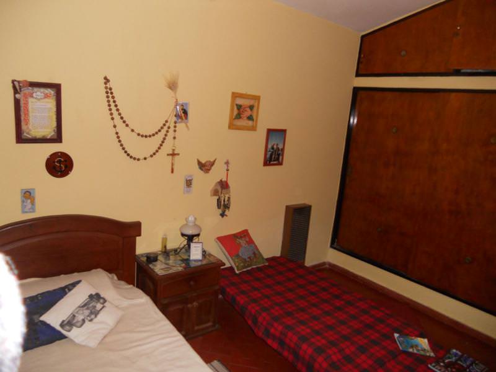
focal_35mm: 27
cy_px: 186
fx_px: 387
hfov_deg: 65.3
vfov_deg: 51.4
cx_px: 248
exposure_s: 1/25
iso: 200
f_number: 3.2
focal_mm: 4.9
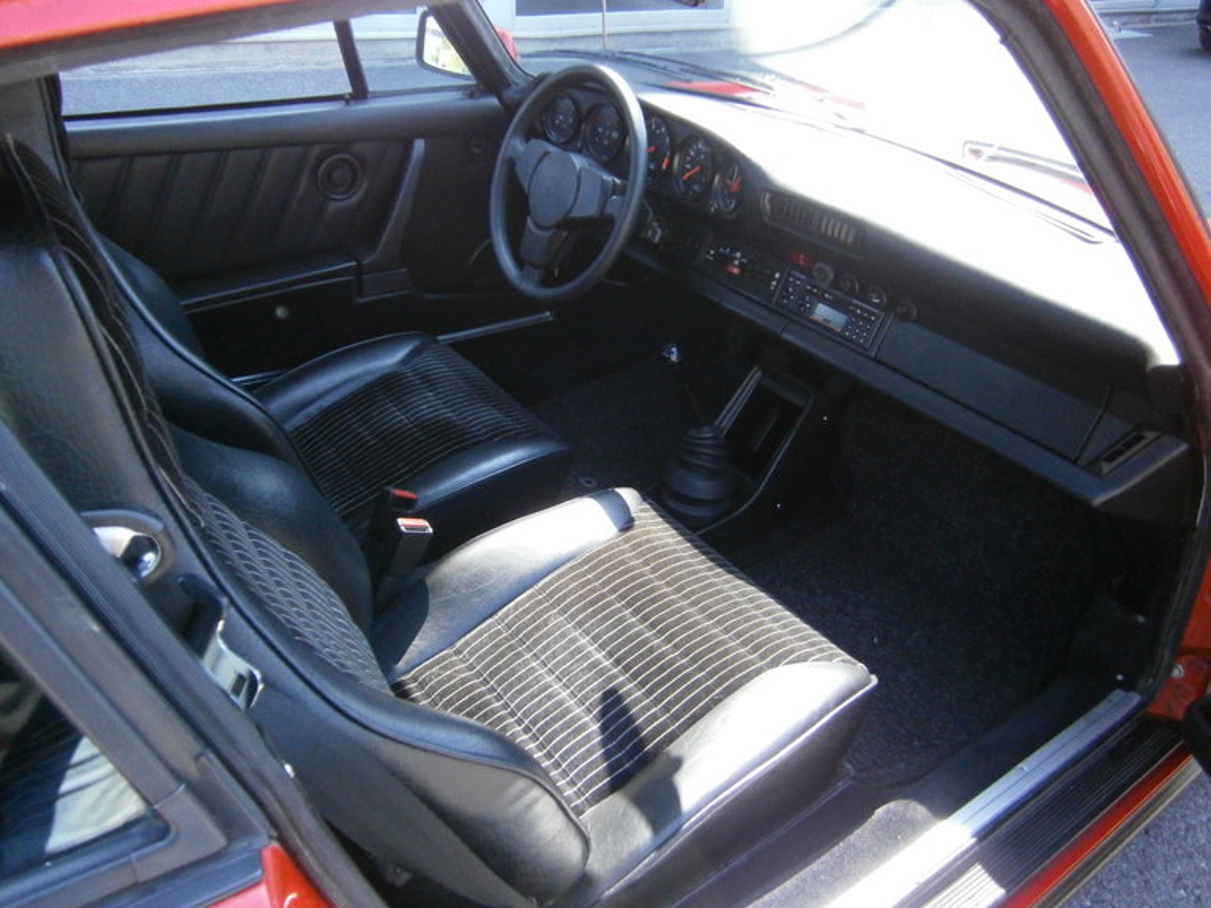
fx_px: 910
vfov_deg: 53.1
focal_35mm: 26
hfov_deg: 67.3
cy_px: 454
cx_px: 606
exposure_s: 1/250
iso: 320
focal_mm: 4.7
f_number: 2.8
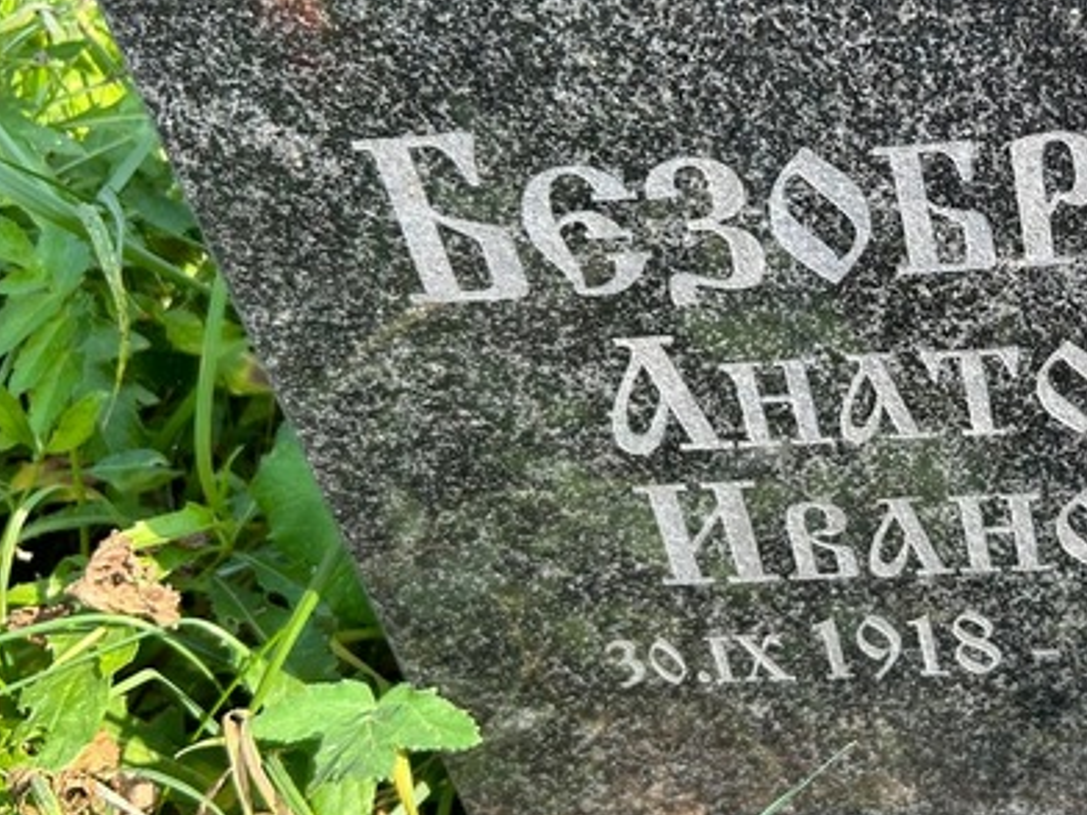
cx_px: 1032
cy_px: 299
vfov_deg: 27.4
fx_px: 1664
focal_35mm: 53
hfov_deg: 33.7
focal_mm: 5.7
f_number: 1.5
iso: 50
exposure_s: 1/552
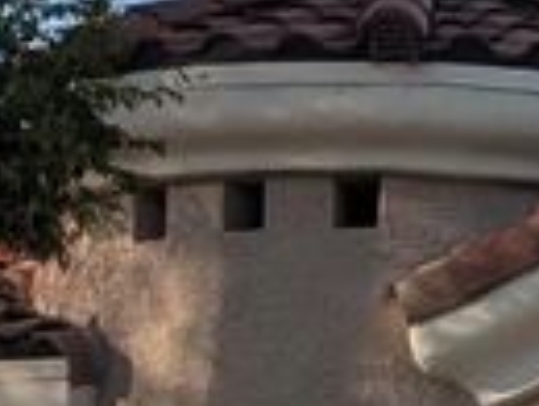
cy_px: 665
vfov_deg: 7.7
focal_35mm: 189
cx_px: 887
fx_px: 2948
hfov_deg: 10.0
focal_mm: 6.9
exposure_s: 1/625
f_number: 1.68
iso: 23
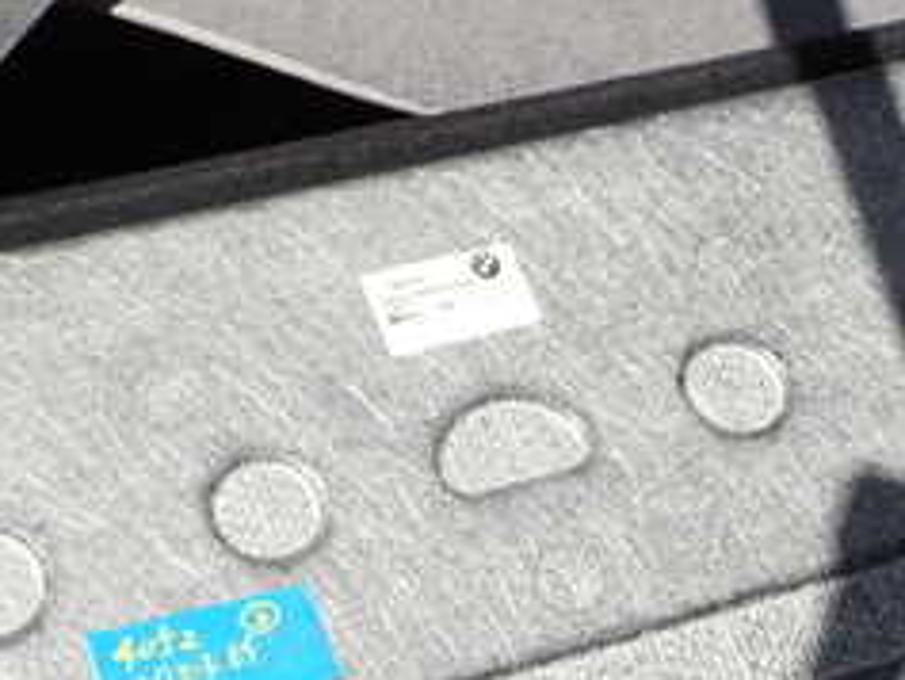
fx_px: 1988
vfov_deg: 18.9
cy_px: 665
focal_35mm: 76
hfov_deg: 25.6
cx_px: 470
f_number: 3.2
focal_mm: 5.4
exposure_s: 1/640
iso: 100
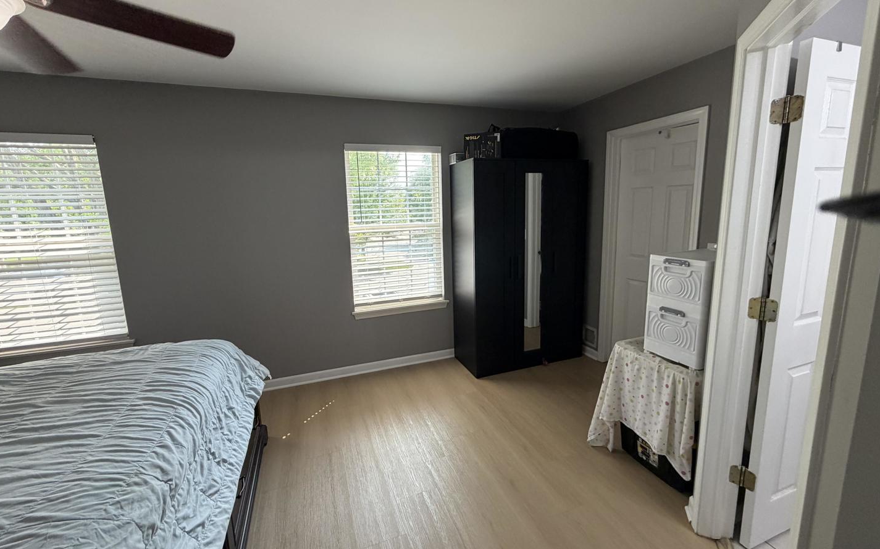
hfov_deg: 101.5
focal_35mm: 15
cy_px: 264
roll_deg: +0.5
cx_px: 438
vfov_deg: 74.7
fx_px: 360
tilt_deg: -7.6
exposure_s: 1/121
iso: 160
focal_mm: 2.22
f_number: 2.2
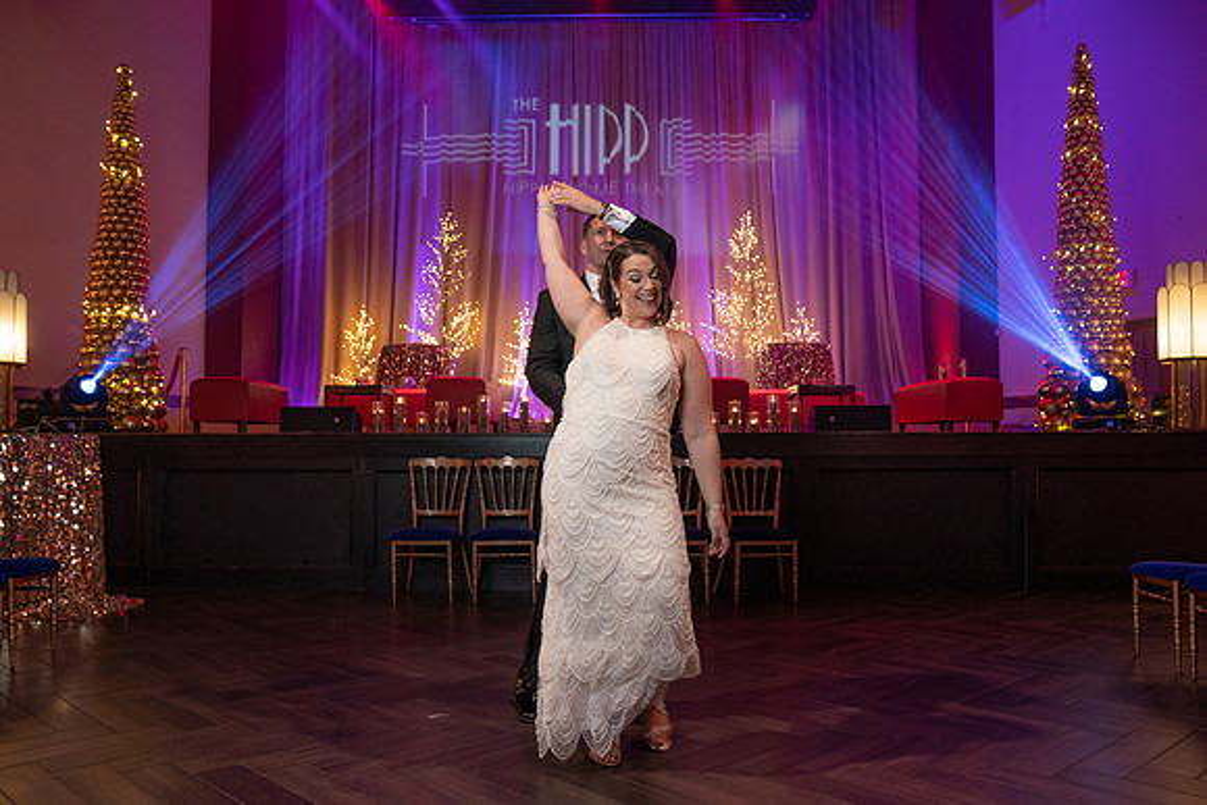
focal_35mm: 30
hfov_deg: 61.2
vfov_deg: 43.1
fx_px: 1019
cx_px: 585
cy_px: 415
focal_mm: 29
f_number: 4
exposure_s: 1/100
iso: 2000
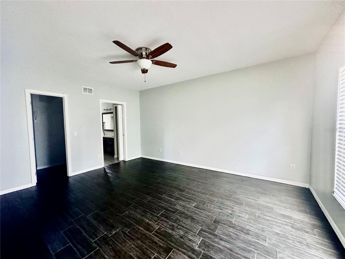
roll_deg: +0.4
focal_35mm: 14
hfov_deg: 102.1
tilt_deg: -3.7
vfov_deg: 85.7
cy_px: 130
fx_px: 140
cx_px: 172
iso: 640
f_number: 2.2
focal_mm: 2.22
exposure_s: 1/60
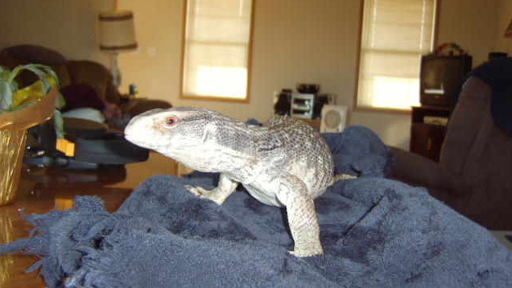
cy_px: 143
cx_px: 255
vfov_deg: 34.7
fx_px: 462
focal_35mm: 34
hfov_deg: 58.0
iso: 141
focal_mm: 8.13
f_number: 2.7
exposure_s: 1/30
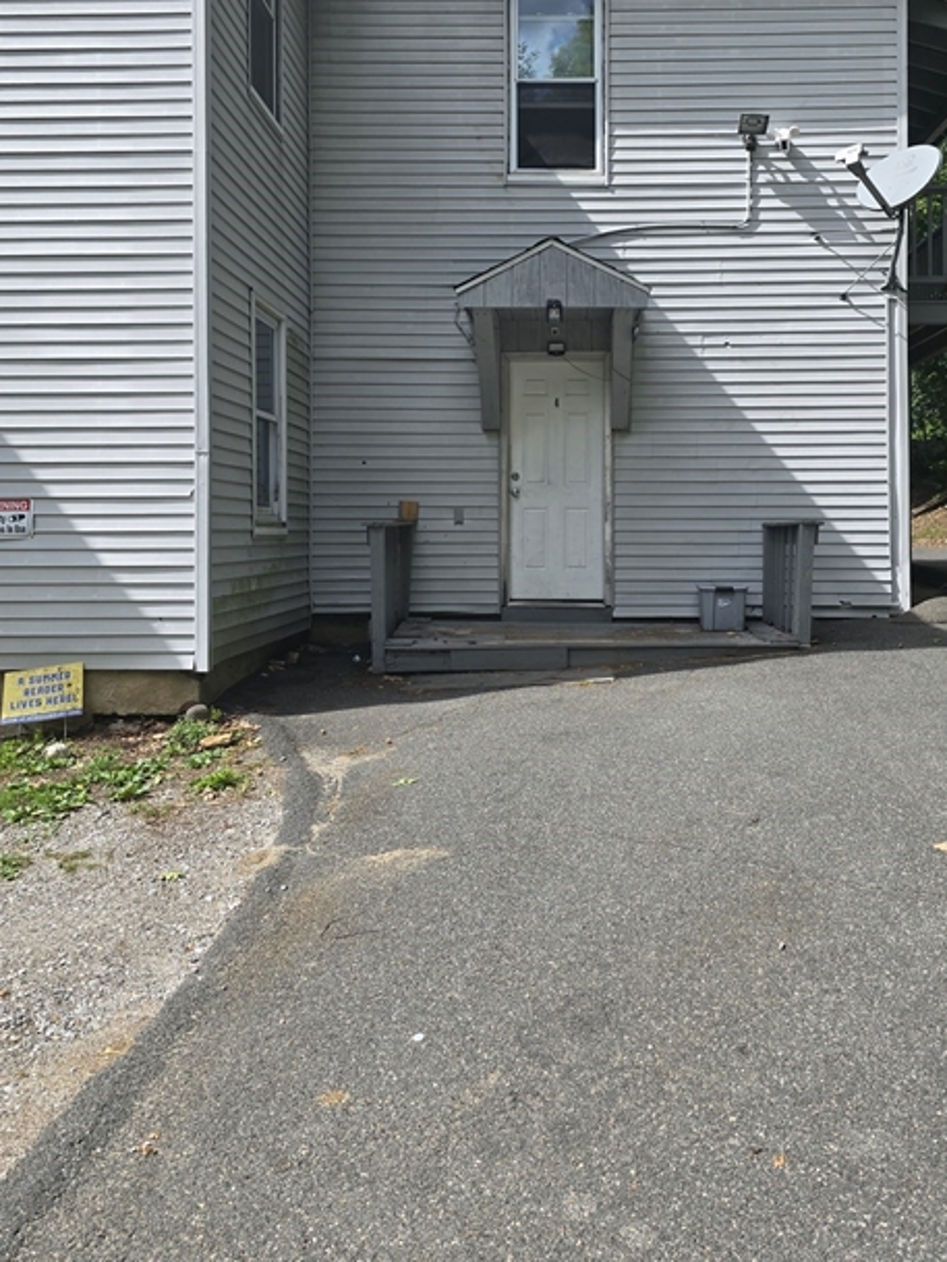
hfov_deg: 48.0
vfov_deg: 61.1
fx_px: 1057
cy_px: 499
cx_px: 559
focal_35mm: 29
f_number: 1.7
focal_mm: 6.3
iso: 12
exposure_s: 1/484
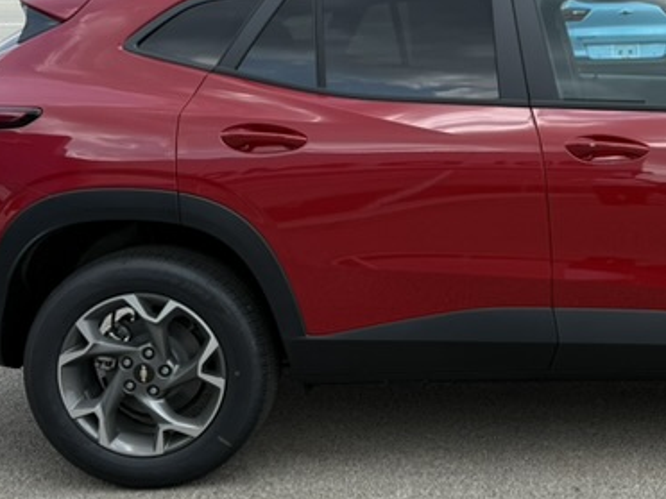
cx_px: 650
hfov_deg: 27.8
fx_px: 1270
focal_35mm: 66
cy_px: 165
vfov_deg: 22.2
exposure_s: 1/2703
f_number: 1.78
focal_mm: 6.76
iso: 80
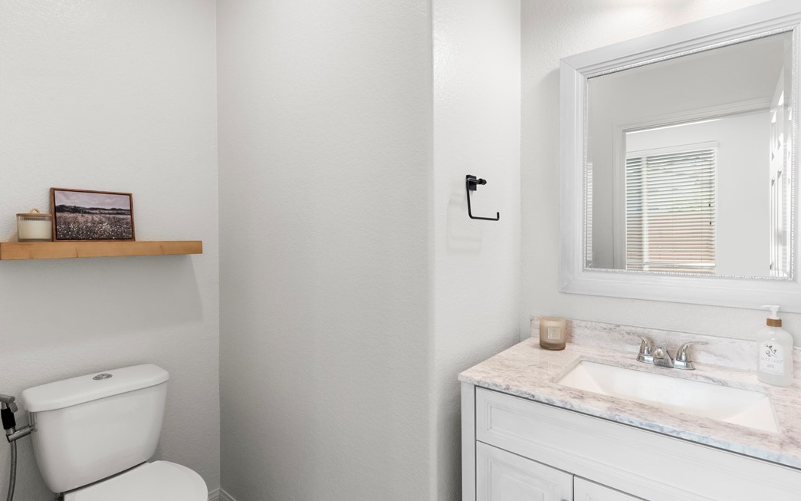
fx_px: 393
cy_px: 245
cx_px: 413
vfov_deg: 65.0
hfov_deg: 91.1
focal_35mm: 18
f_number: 8
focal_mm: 17
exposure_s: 1/40
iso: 500
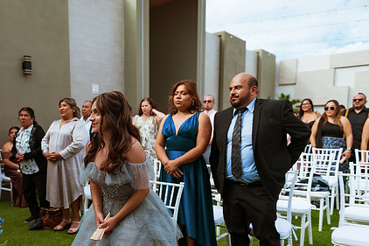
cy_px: 168
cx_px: 116
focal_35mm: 33
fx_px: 338
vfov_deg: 39.4
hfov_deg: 55.8
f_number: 2.8
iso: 100
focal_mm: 24
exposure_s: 1/1250
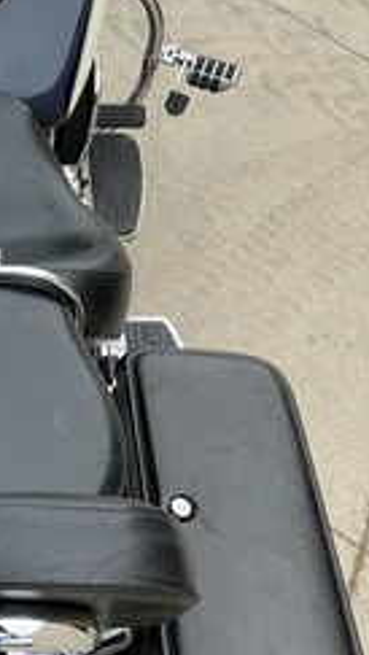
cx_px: 11
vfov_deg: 39.8
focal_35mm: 52
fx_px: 903
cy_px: 307
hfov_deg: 22.3
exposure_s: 1/122
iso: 20
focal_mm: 3
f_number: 1.8
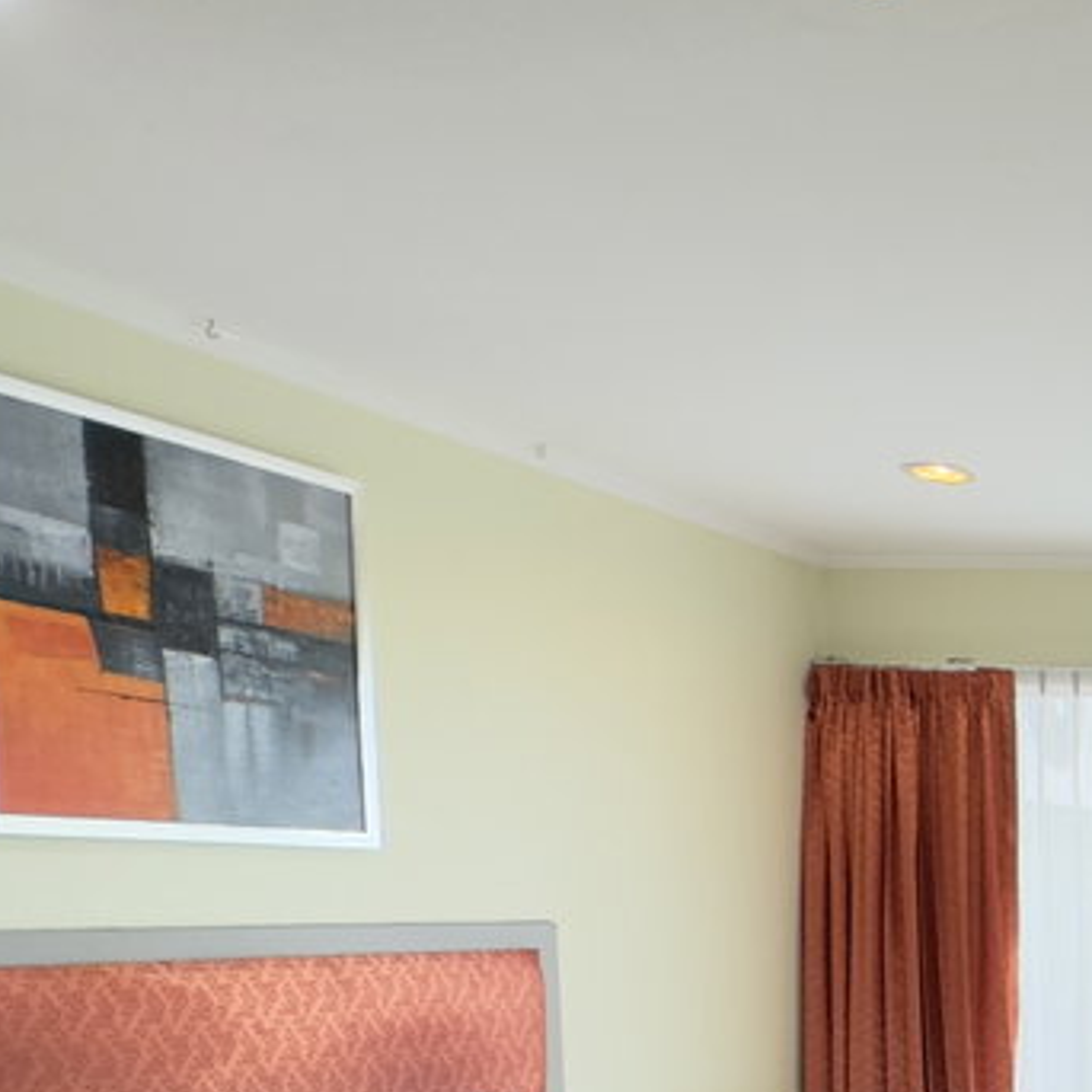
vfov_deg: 35.0
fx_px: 1606
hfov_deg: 24.6
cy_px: 1015
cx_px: 1790
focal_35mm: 45
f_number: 2.2
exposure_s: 1/100
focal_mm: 2.22
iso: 200
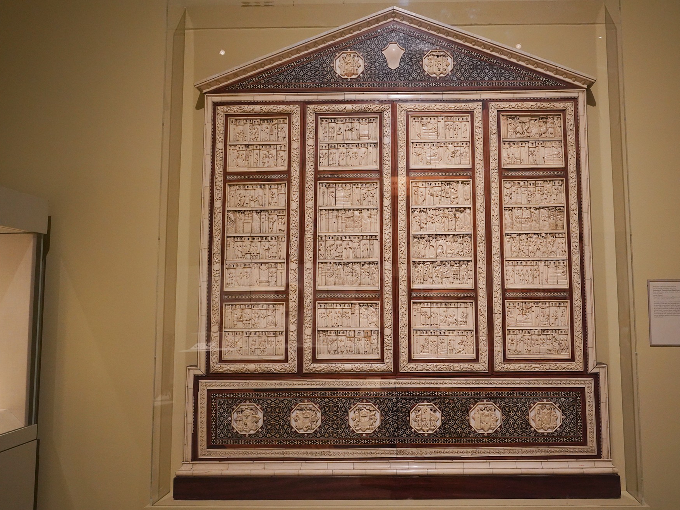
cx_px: 376
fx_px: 452
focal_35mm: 23
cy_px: 257
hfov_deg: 73.7
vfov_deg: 58.9
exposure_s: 1/100
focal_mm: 21
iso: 4000
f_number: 3.5
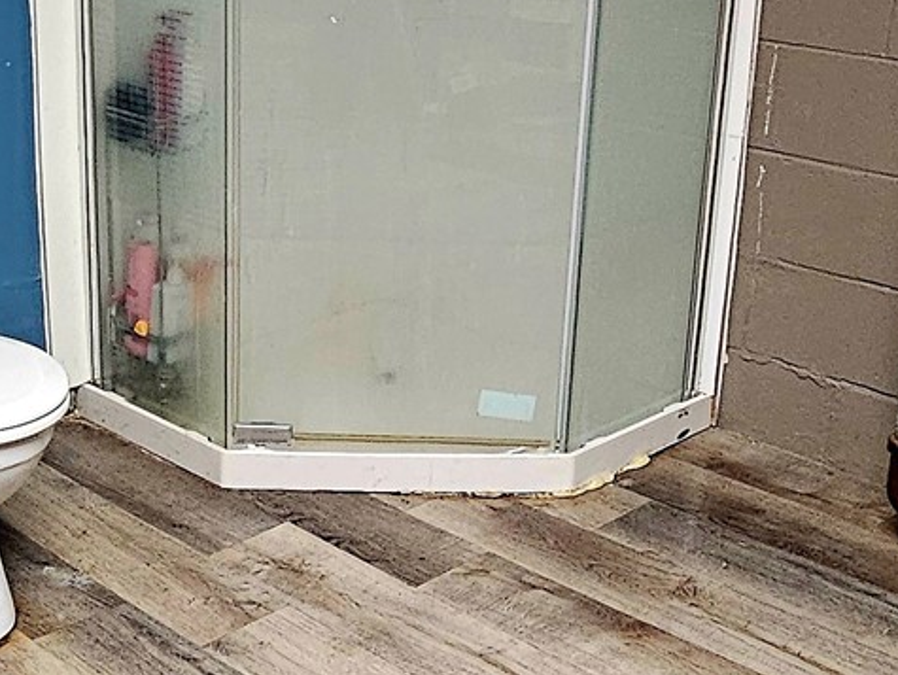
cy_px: 344
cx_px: 285
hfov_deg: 34.0
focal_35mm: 56
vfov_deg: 26.1
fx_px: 1454
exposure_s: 1/30
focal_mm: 2.2
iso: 400
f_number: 2.2
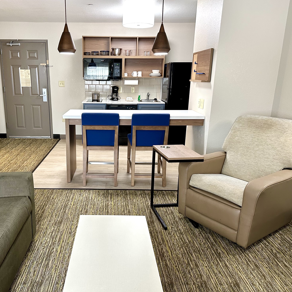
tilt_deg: -15.2
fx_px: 277
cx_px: 108
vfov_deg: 55.6
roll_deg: -0.6
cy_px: 148
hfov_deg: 54.9
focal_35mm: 29
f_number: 1.78
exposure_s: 1/60
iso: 320
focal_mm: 6.86
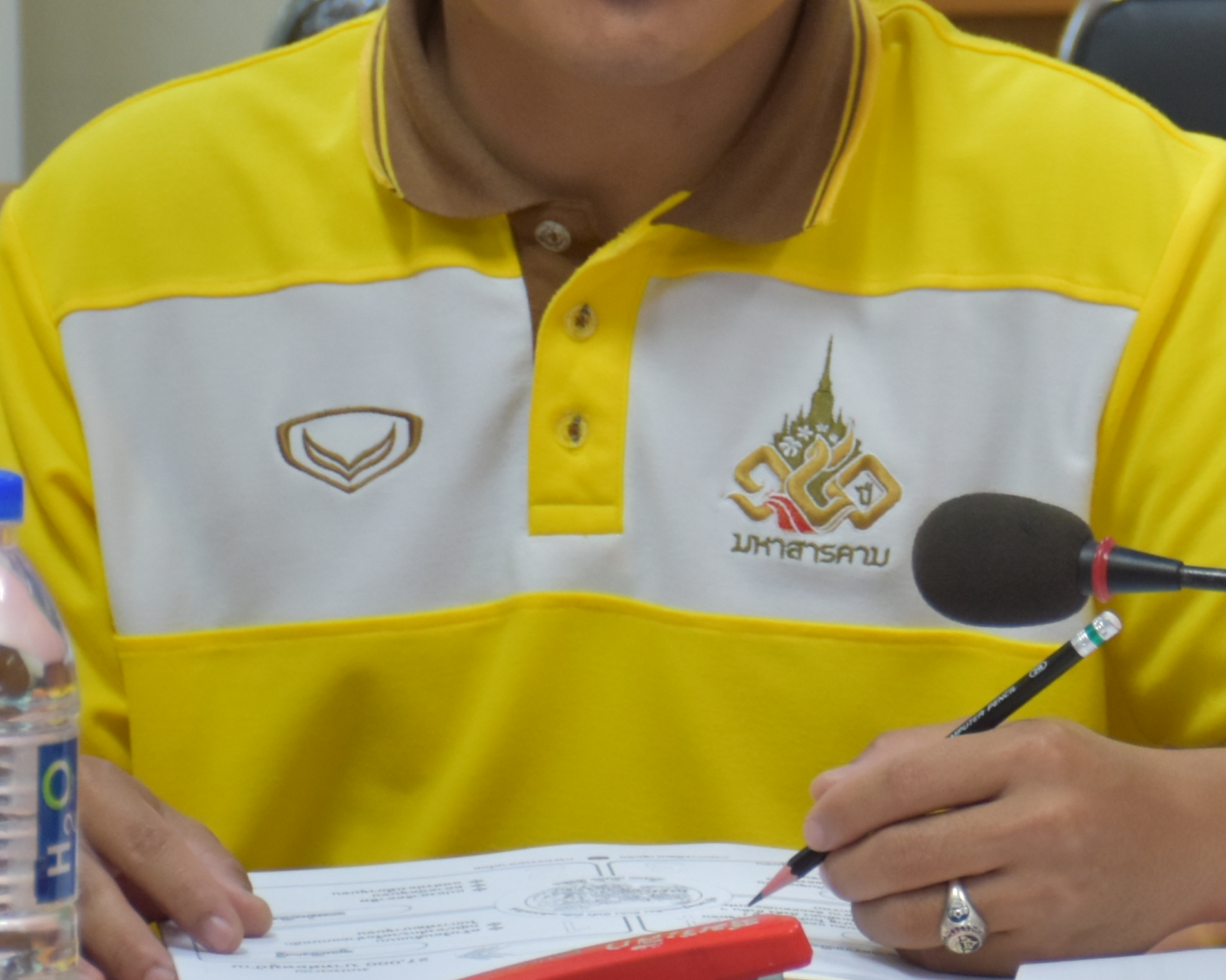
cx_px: 1569
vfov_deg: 6.2
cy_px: -155
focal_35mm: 248
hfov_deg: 7.7
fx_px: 9000
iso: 640
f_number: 4.8
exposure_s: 1/60
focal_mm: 56
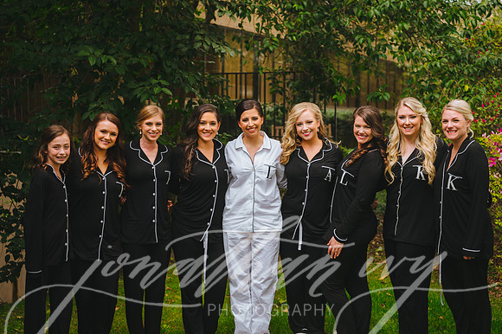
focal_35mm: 60
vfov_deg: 22.7
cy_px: 161
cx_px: 241
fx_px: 832
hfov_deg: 33.6
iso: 1250
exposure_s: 1/1600
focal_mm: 55
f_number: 3.2
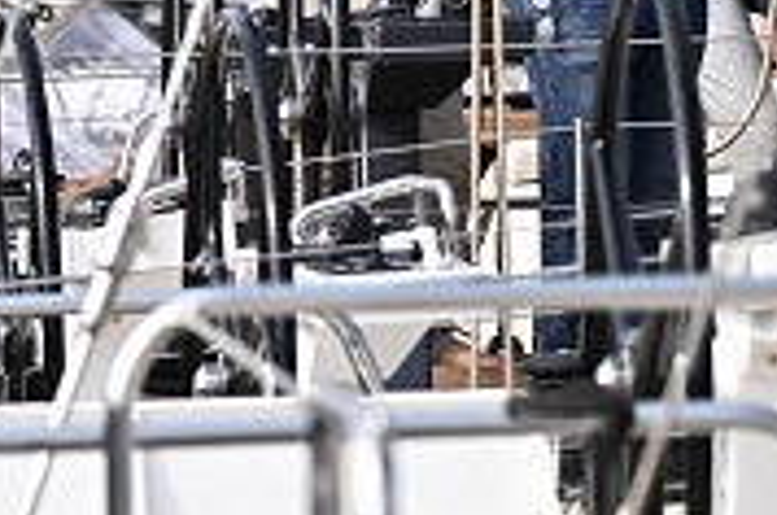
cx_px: -310
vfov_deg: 2.2
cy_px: 229
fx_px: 13573
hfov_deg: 3.3
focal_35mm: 630
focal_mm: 140
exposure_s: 1/1250
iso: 220
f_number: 5
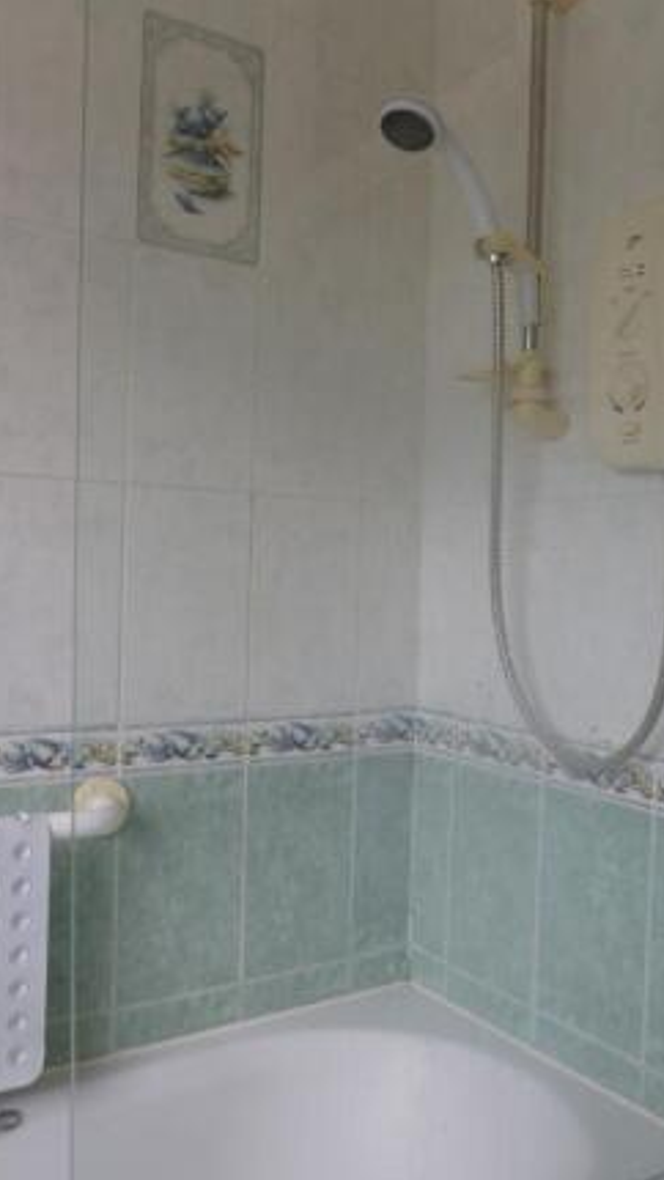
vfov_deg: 62.6
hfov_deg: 37.8
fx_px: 970
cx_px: 348
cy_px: 597
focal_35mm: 31
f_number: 3.3
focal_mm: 5
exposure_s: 1/125
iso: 100
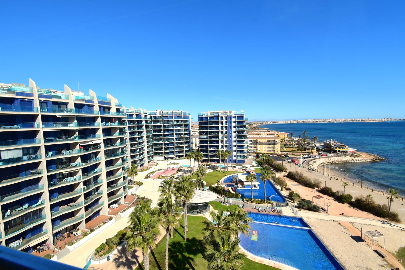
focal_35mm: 15
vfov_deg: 77.4
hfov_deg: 100.4
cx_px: 202
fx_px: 169
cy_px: 135
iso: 220
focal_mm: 10
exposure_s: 1/500
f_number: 11
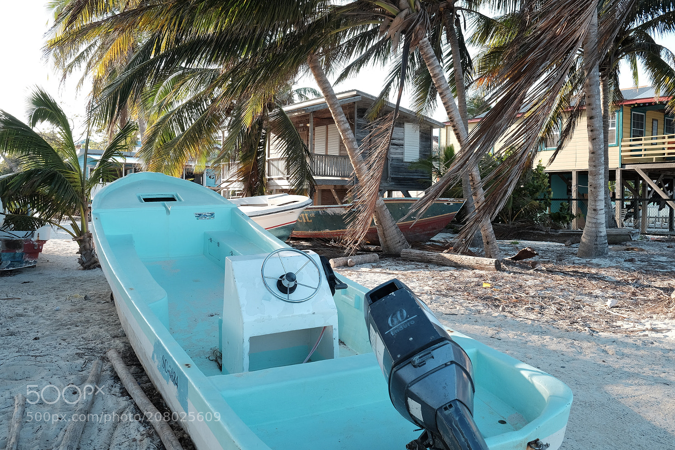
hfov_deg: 54.4
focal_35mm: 35
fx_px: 656
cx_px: 338
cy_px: 225
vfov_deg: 37.8
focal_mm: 23
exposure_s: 1/58
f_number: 8
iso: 200
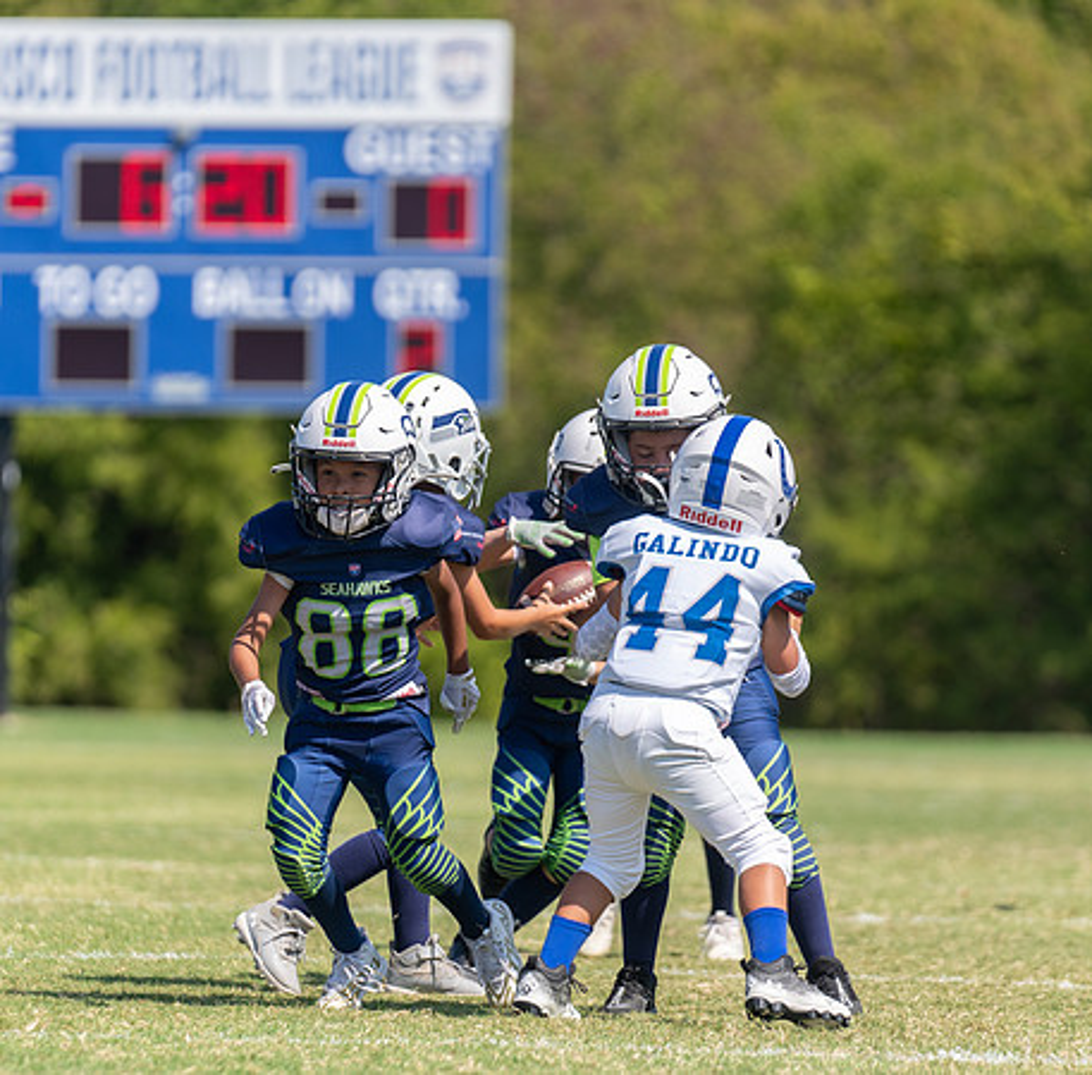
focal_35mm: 295
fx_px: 10446
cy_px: 612
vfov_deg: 5.9
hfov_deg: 6.0
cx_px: 494
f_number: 3.2
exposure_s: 1/1600
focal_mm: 200
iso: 100
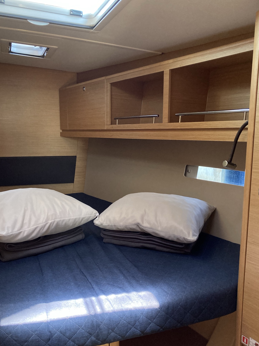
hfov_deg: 44.1
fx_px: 319
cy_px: 186
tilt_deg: -9.2
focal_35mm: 32
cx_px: 112
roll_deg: -1.1
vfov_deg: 56.8
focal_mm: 3.99
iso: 125
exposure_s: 1/60
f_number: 1.8
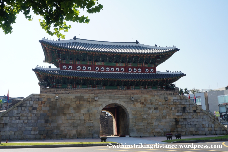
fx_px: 228
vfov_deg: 36.8
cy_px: 76
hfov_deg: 53.2
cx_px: 114
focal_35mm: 36
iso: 200
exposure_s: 1/160
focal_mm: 24
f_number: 13
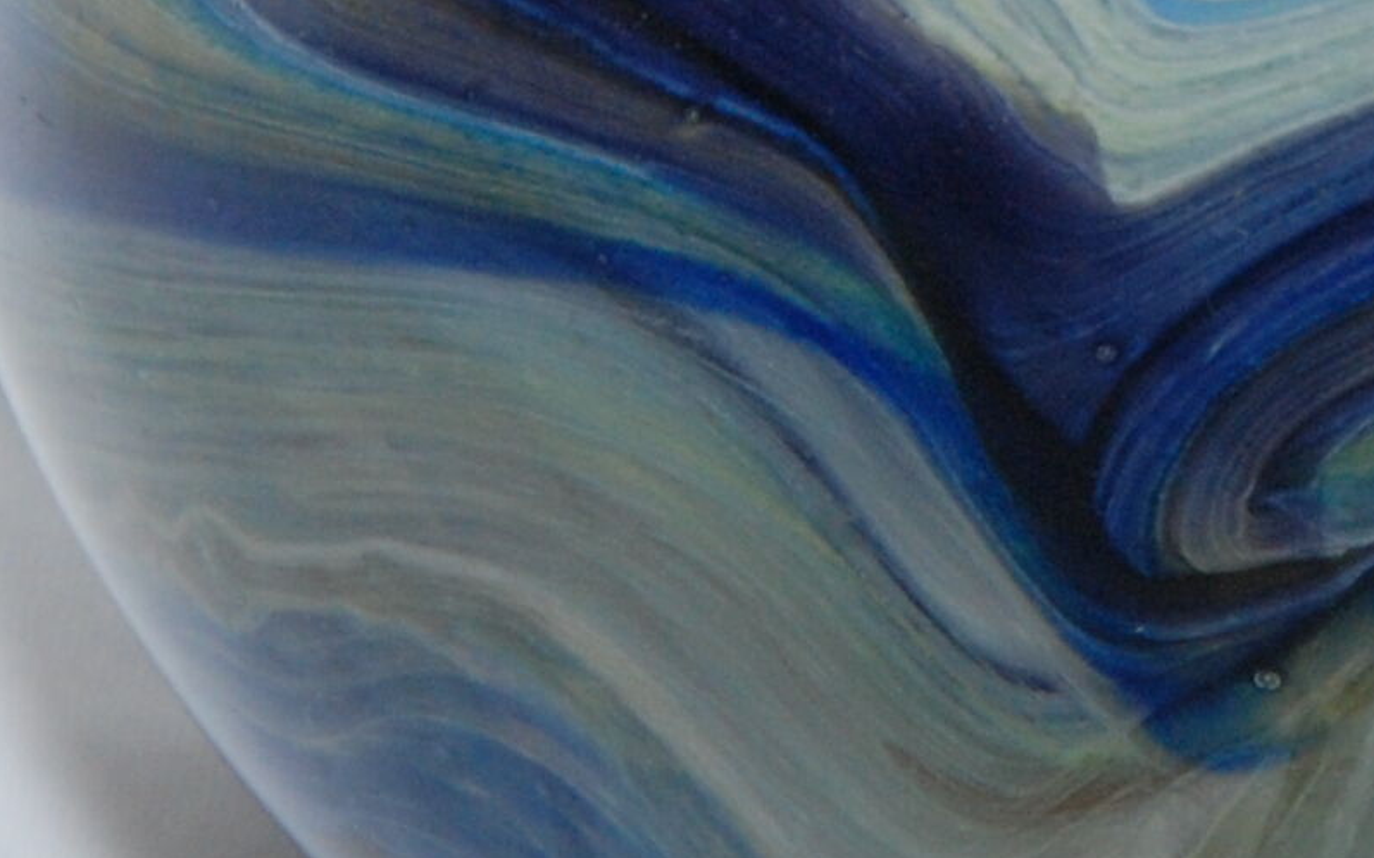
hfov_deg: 2.7
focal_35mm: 780
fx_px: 29224
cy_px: -484
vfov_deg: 1.7
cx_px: 1565
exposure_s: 1/125
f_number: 13
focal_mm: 105
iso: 500
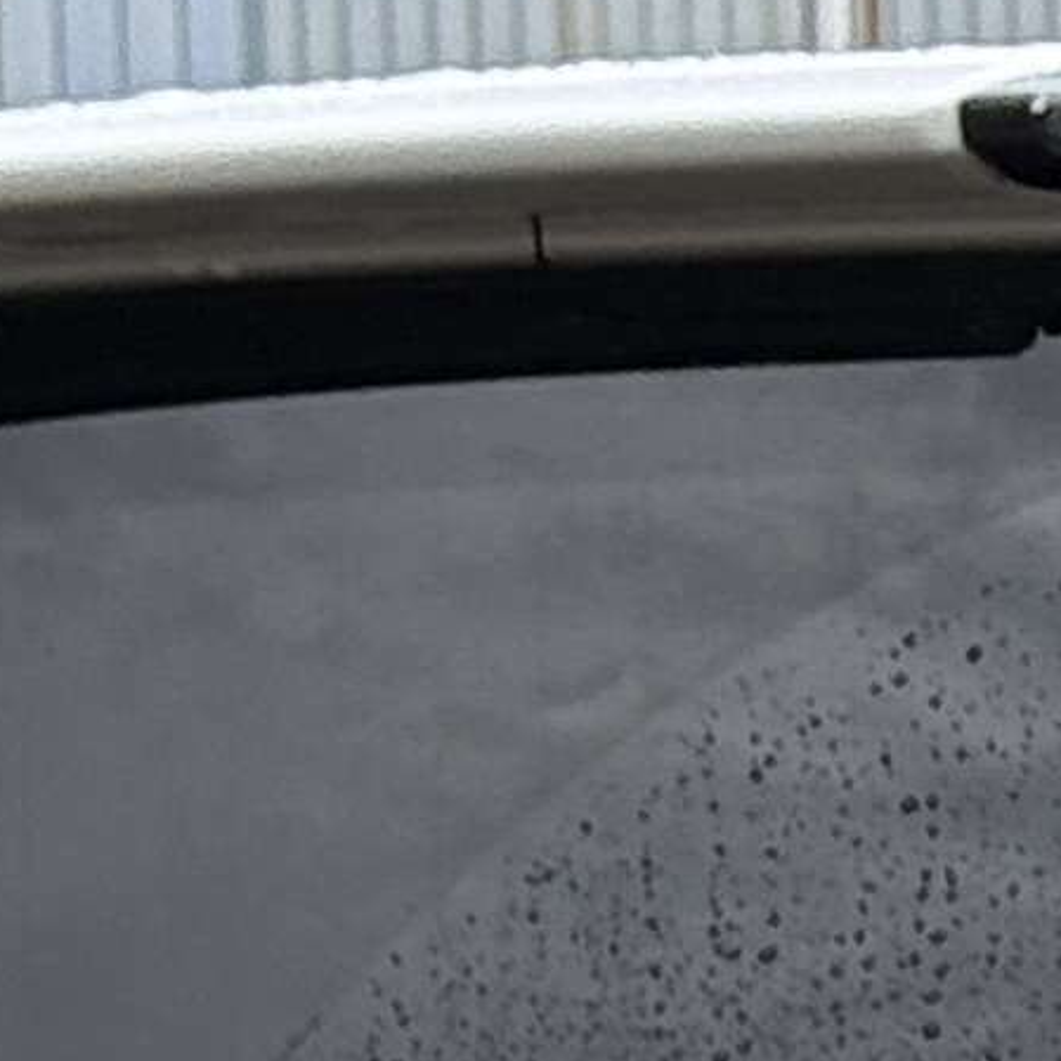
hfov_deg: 4.6
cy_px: 3048
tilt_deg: -5.4
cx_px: 1798
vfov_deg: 4.4
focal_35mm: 381
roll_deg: +1.2
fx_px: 13212
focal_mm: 6.76
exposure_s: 1/885
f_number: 1.78
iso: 64
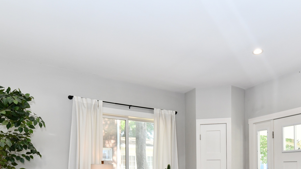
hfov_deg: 70.6
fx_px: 208
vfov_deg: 39.1
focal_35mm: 26
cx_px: 191
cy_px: 170
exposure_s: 1/60
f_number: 6.3
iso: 640
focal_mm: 14
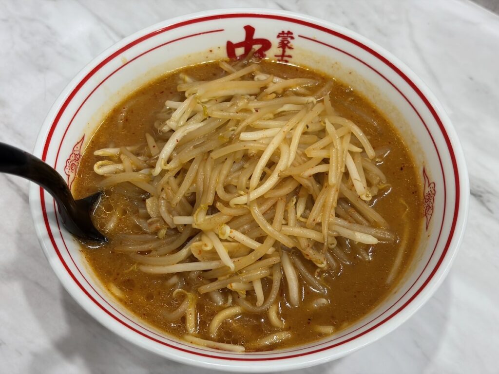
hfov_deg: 36.8
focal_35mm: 52
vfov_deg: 28.0
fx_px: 750
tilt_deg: -56.1
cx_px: 250
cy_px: 187
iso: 32
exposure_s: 1/50
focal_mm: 5.96
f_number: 1.6
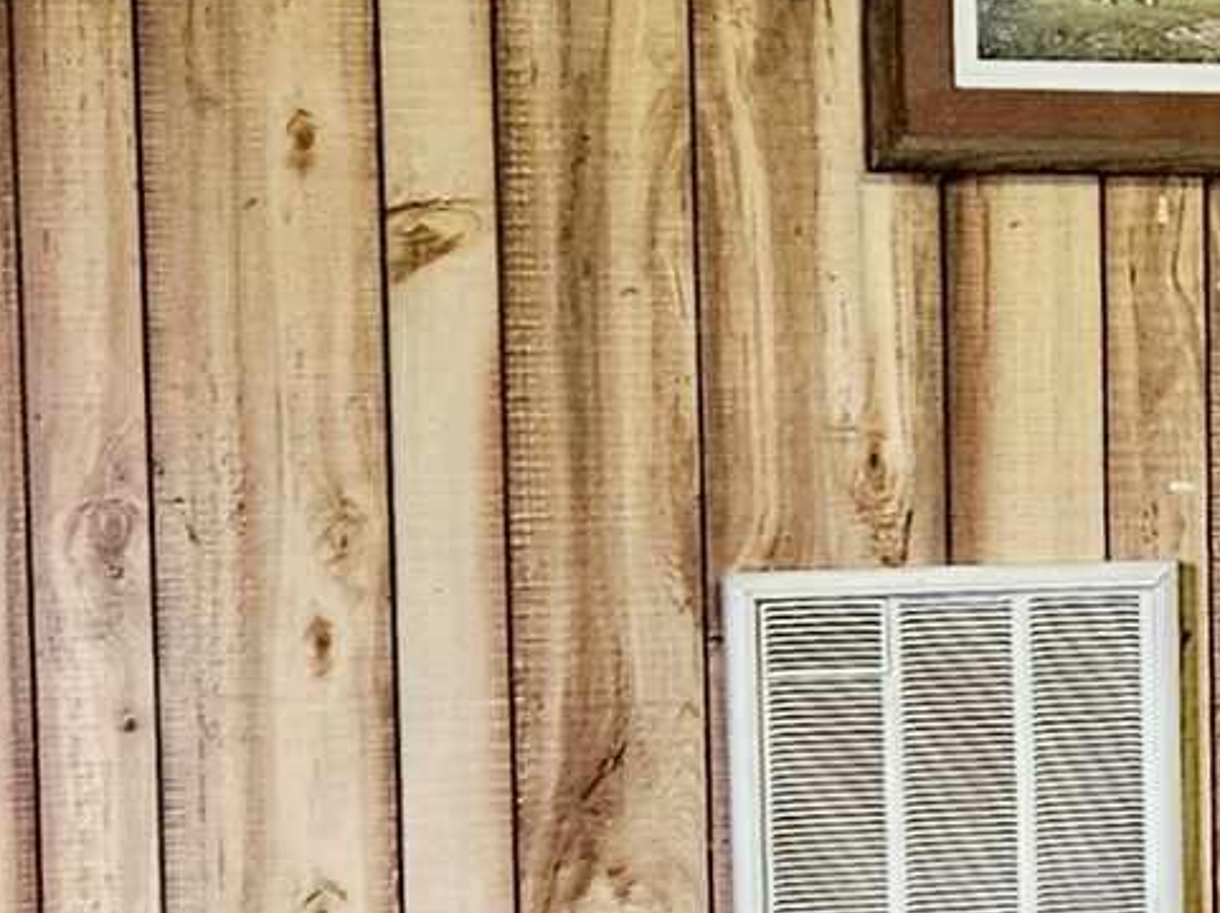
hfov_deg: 12.3
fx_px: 5177
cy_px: 535
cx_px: 2214
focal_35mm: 147
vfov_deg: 10.1
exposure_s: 1/120
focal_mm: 5.4
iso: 400
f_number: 1.8
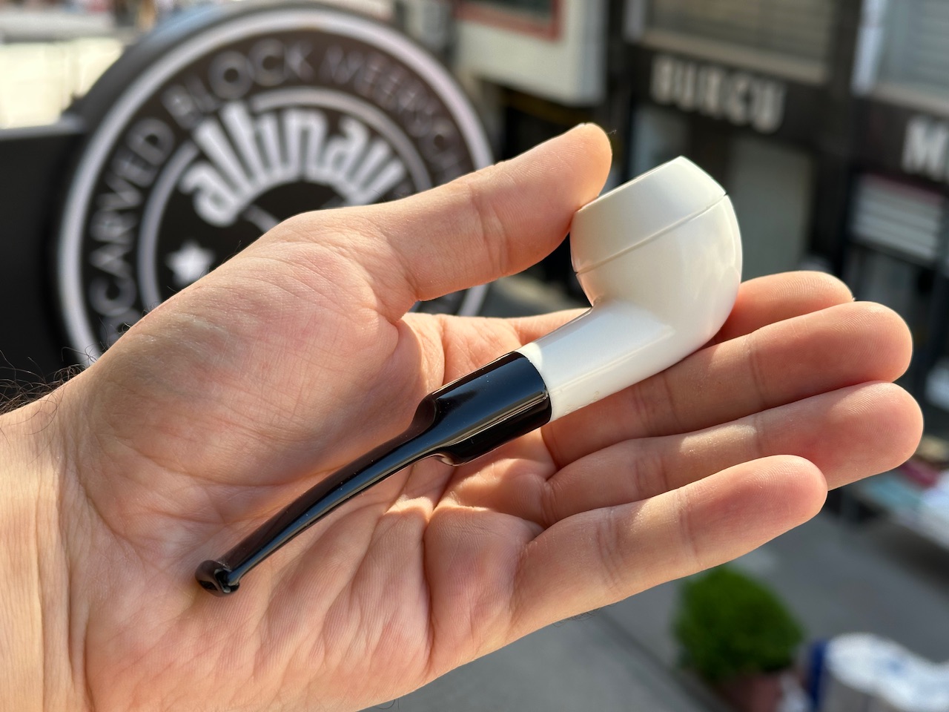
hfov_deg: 39.7
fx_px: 1316
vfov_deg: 30.3
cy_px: 356
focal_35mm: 48
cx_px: 474
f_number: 1.78
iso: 64
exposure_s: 1/513
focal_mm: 6.86
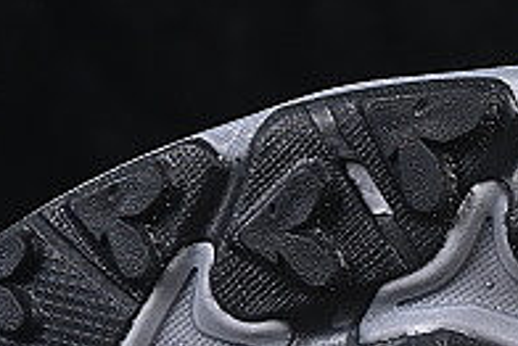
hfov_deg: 4.9
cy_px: 304
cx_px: 883
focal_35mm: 413
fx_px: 5947
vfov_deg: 3.3
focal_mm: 50
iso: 160
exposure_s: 1/60
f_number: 7.1
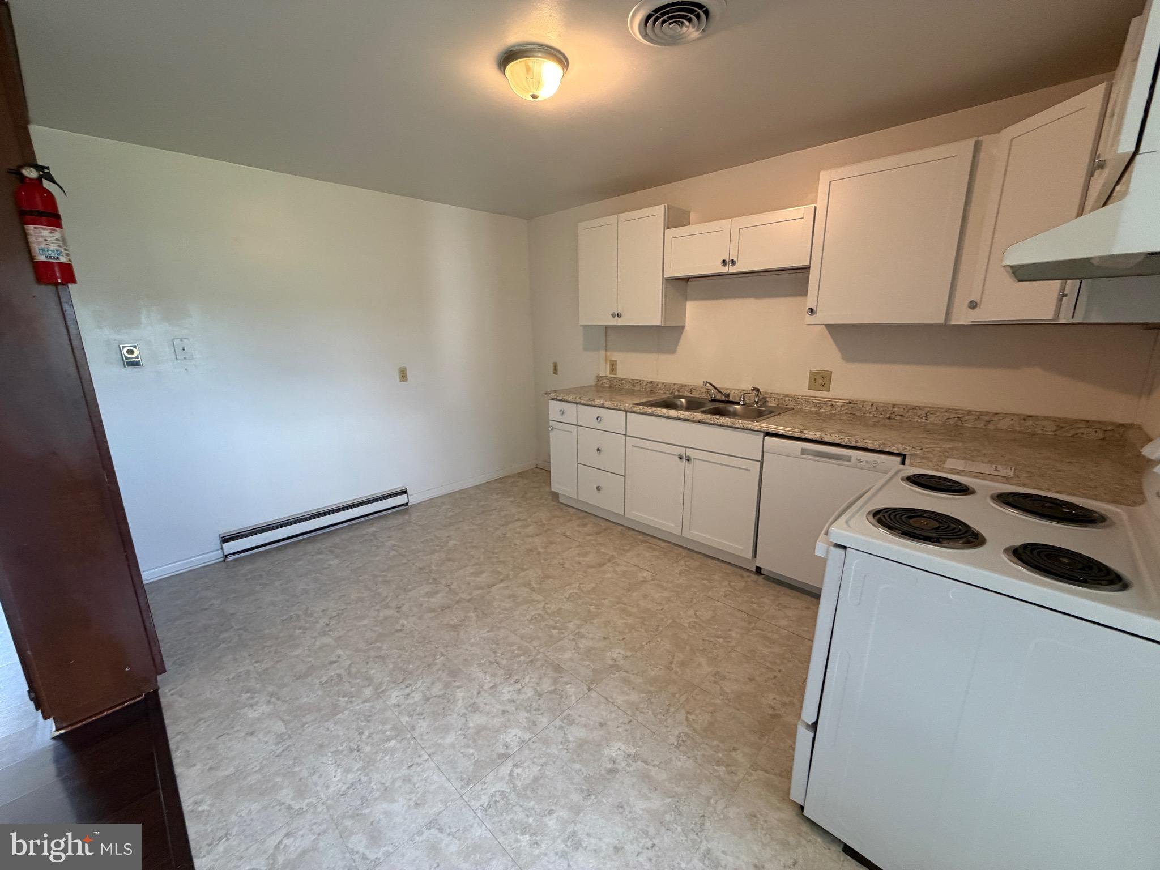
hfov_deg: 102.1
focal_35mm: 14
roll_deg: +1.0
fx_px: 469
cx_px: 580
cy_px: 435
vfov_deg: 85.7
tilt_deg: -12.8
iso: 400
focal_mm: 2.22
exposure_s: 1/60
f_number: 2.2
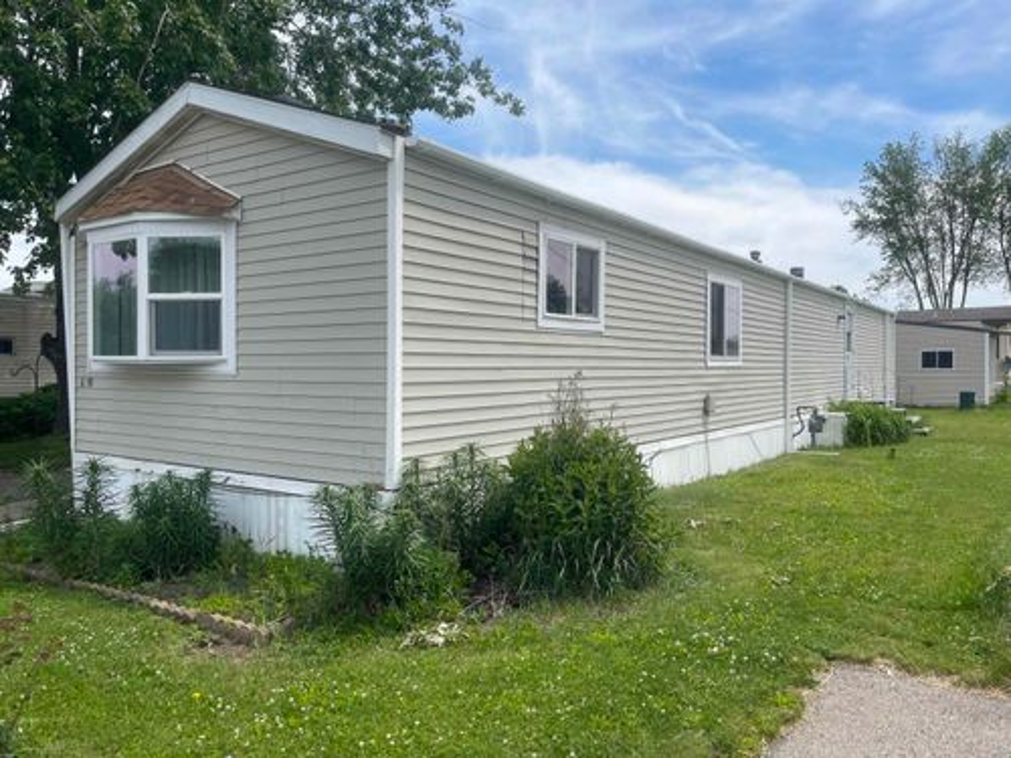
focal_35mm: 25
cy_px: 379
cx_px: 506
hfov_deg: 69.4
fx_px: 730
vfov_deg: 54.9
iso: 32
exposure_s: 1/2857
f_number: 1.6
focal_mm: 5.1
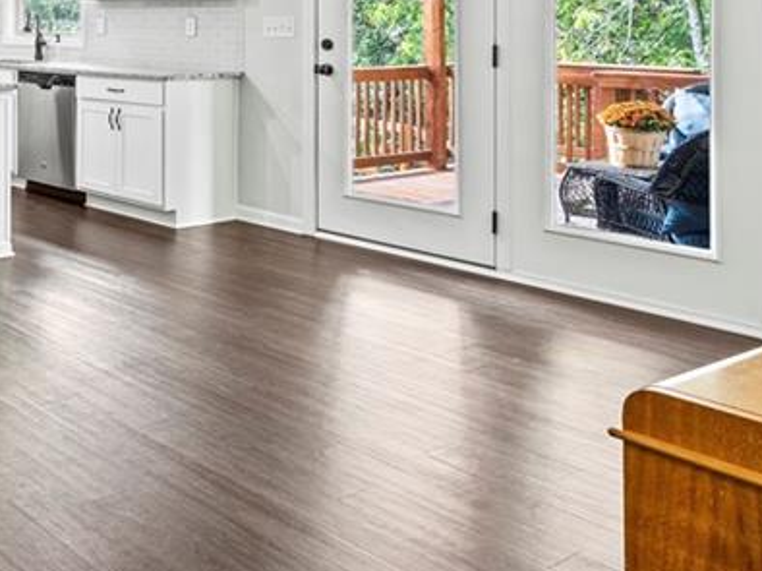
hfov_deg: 35.7
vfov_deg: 33.1
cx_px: -170
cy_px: 6
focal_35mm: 40
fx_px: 880
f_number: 7.1
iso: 200
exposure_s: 1.3
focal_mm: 16
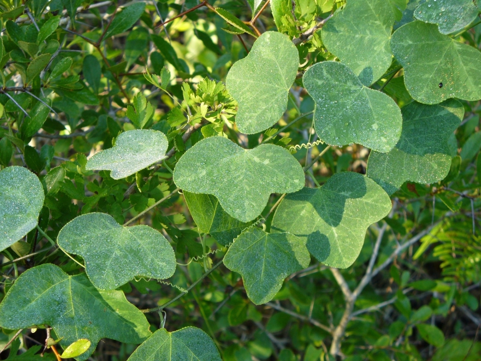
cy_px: 180
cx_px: 240
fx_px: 1223
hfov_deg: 22.3
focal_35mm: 88
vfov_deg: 16.8
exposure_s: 1/80
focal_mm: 14.5
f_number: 3.4
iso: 80
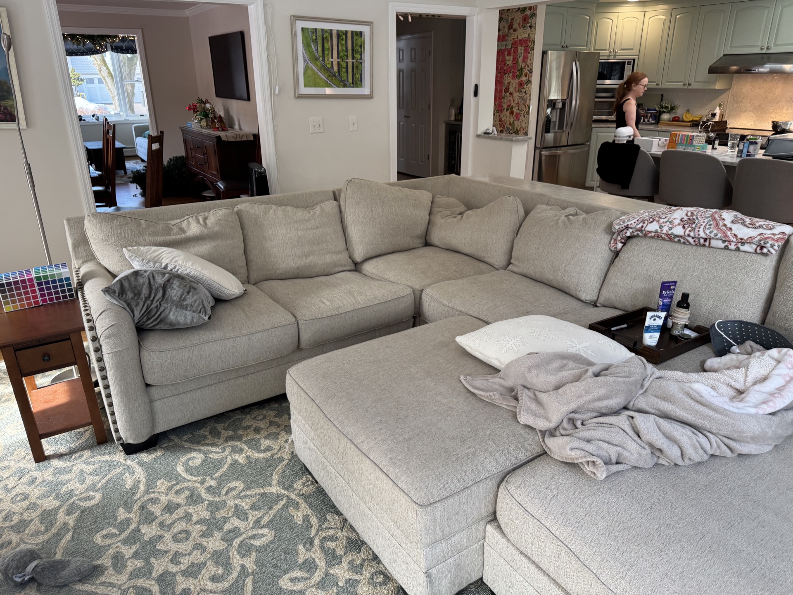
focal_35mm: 24
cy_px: 298
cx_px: 396
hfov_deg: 71.6
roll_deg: +1.7
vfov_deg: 56.8
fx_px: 550
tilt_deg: -20.3
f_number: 1.78
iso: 125
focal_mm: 6.76
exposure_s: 1/120
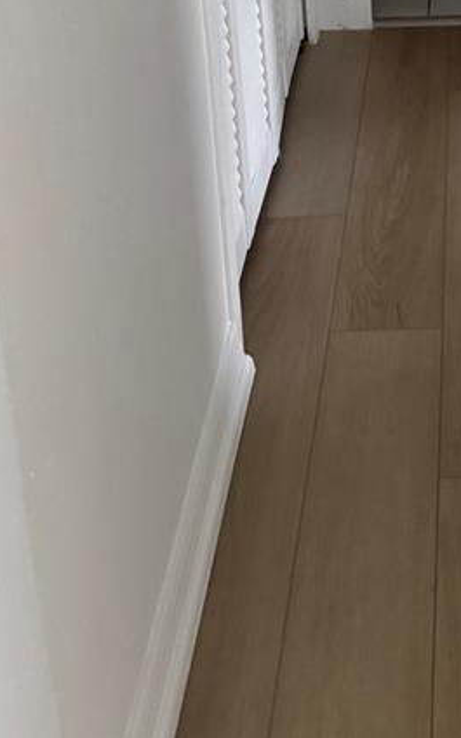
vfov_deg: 25.8
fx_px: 1447
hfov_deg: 17.6
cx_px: 471
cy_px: -132
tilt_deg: -18.2
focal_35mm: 72
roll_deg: +1.9
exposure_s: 1/60
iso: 500
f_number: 1.78
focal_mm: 6.76
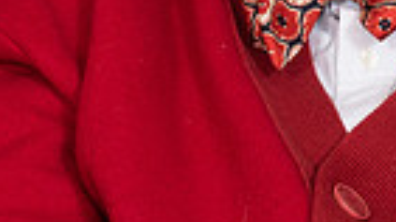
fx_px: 4448
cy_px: -170
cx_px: 490
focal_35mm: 424
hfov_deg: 5.1
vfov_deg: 2.8
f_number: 8
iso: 100
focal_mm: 62
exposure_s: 1/160
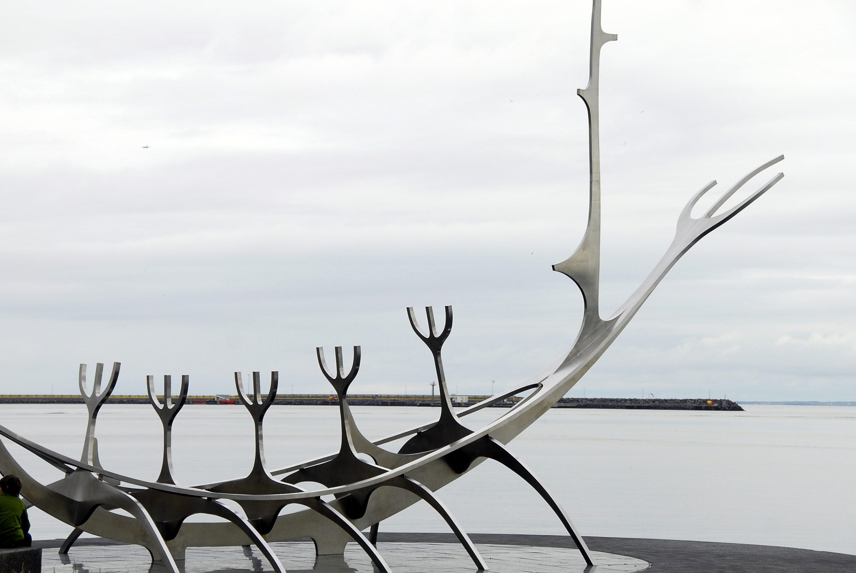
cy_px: 286
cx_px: 428
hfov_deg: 19.4
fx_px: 2500
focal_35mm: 105
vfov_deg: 13.1
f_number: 7.1
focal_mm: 70
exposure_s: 1/320
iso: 100
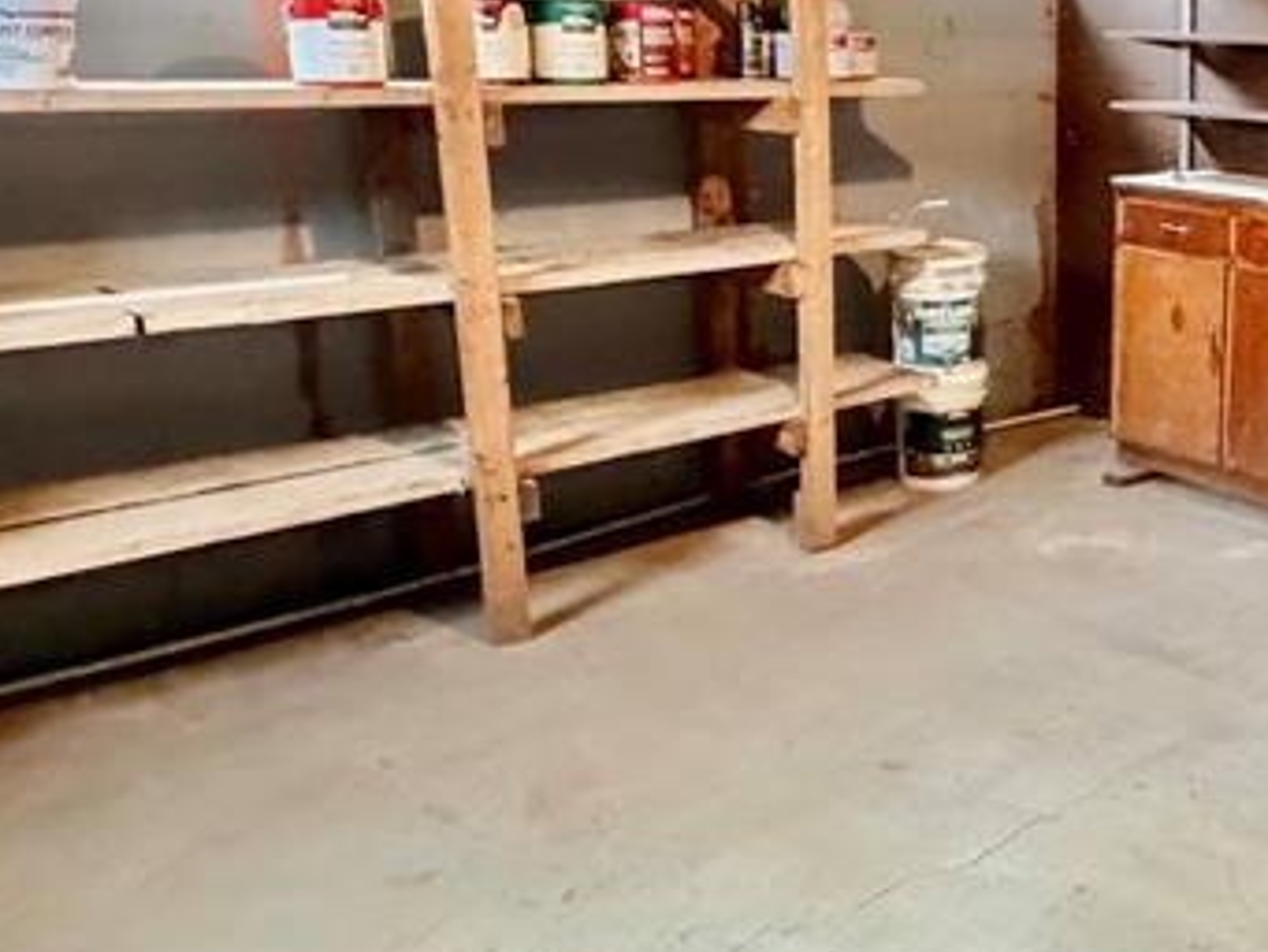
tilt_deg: -8.8
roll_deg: -0.5
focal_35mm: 42
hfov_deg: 40.2
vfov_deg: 34.2
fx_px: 1539
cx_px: 1216
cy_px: 353
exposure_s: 1/60
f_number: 2.2
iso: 800
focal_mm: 2.22
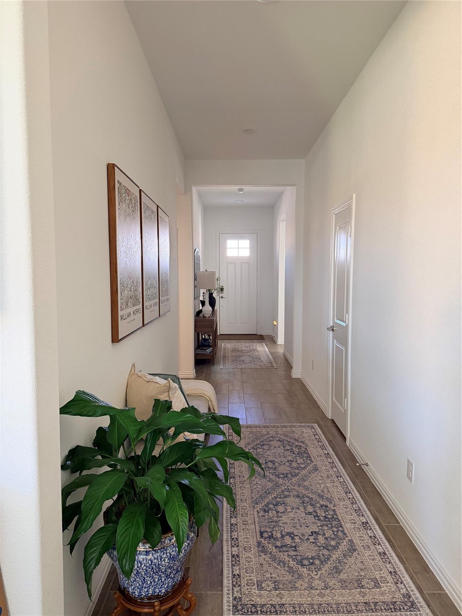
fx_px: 427
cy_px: 308
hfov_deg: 56.8
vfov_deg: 71.6
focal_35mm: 24
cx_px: 231
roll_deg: -0.1
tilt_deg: -3.6
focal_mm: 6.76
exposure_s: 1/60
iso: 500
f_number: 1.78
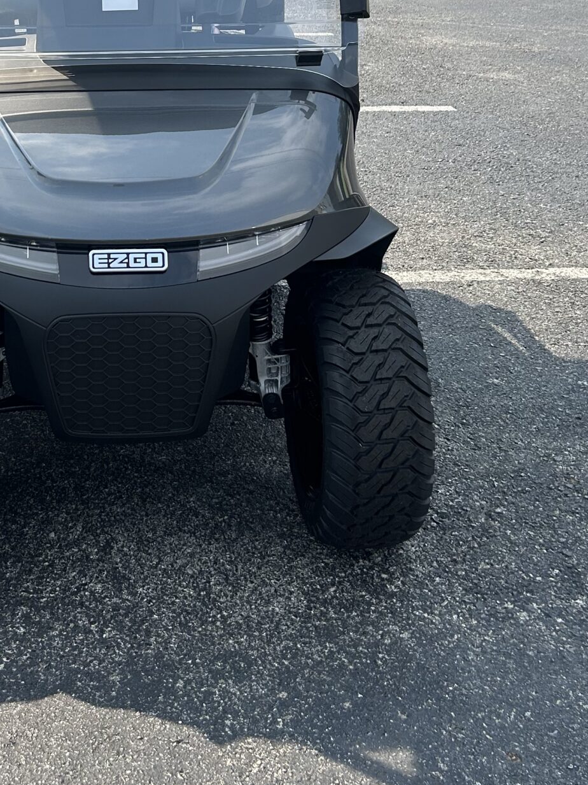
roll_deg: -3.3
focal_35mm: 54
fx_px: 1224
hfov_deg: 26.5
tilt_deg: -13.0
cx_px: 122
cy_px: 121
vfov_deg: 34.1
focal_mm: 5.7
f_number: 1.5
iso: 50
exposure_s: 1/2571
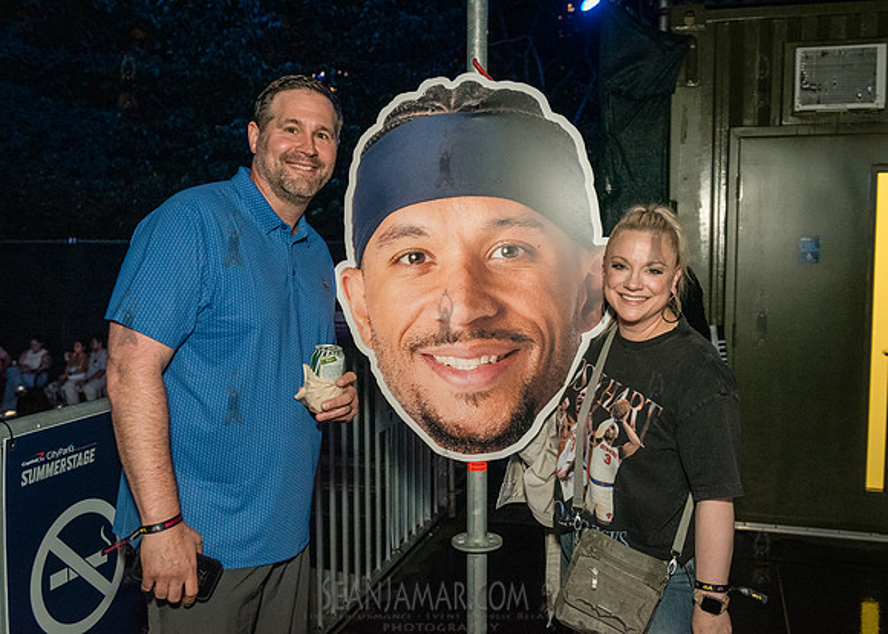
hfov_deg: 53.6
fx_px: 876
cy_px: 305
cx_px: 493
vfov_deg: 39.8
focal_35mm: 35
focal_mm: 32
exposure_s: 1/200
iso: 5000
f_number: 3.5
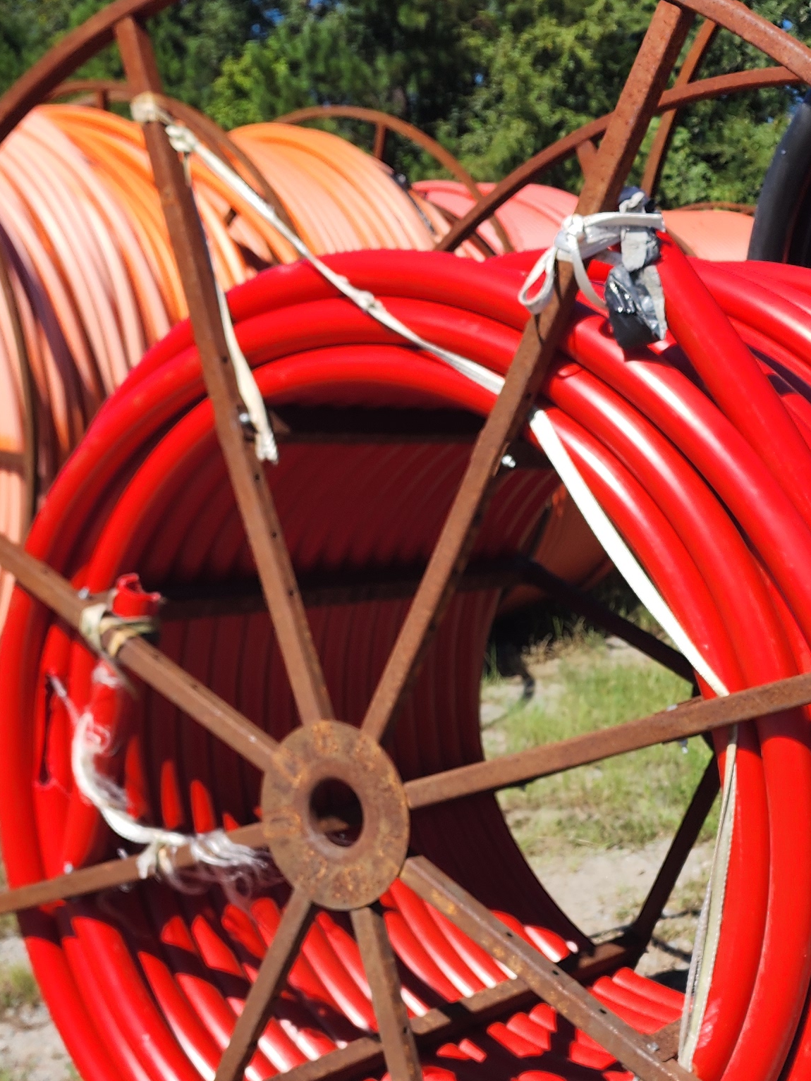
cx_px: 492
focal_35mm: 60
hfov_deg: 24.4
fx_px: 1874
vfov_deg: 32.0
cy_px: 696
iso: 12
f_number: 1.8
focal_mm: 6.4
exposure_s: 1/885
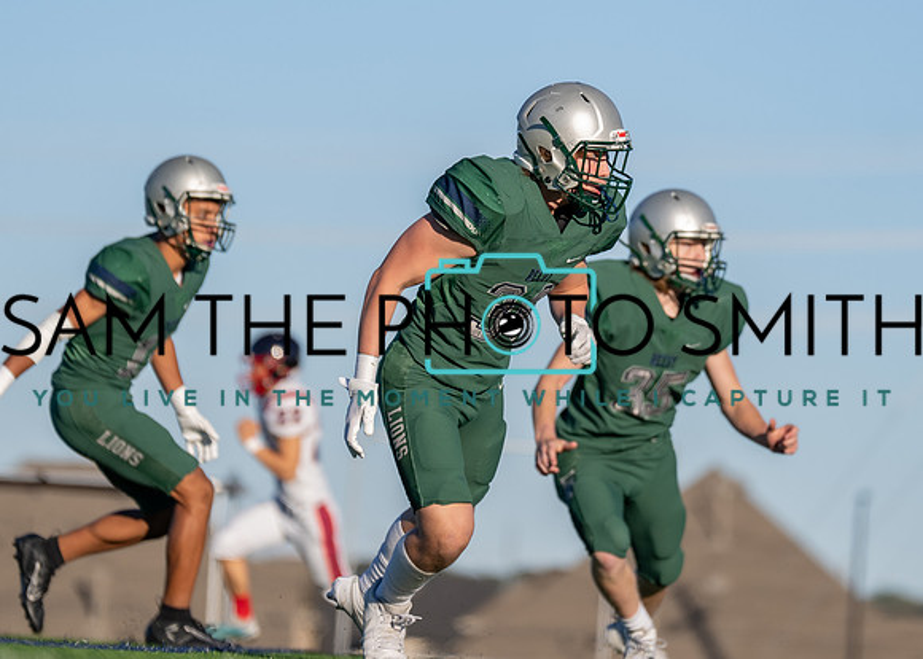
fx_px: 8340
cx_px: 510
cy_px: 164
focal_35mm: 318
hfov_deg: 6.3
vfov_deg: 4.5
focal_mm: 200
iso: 100
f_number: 2.8
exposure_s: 1/1600
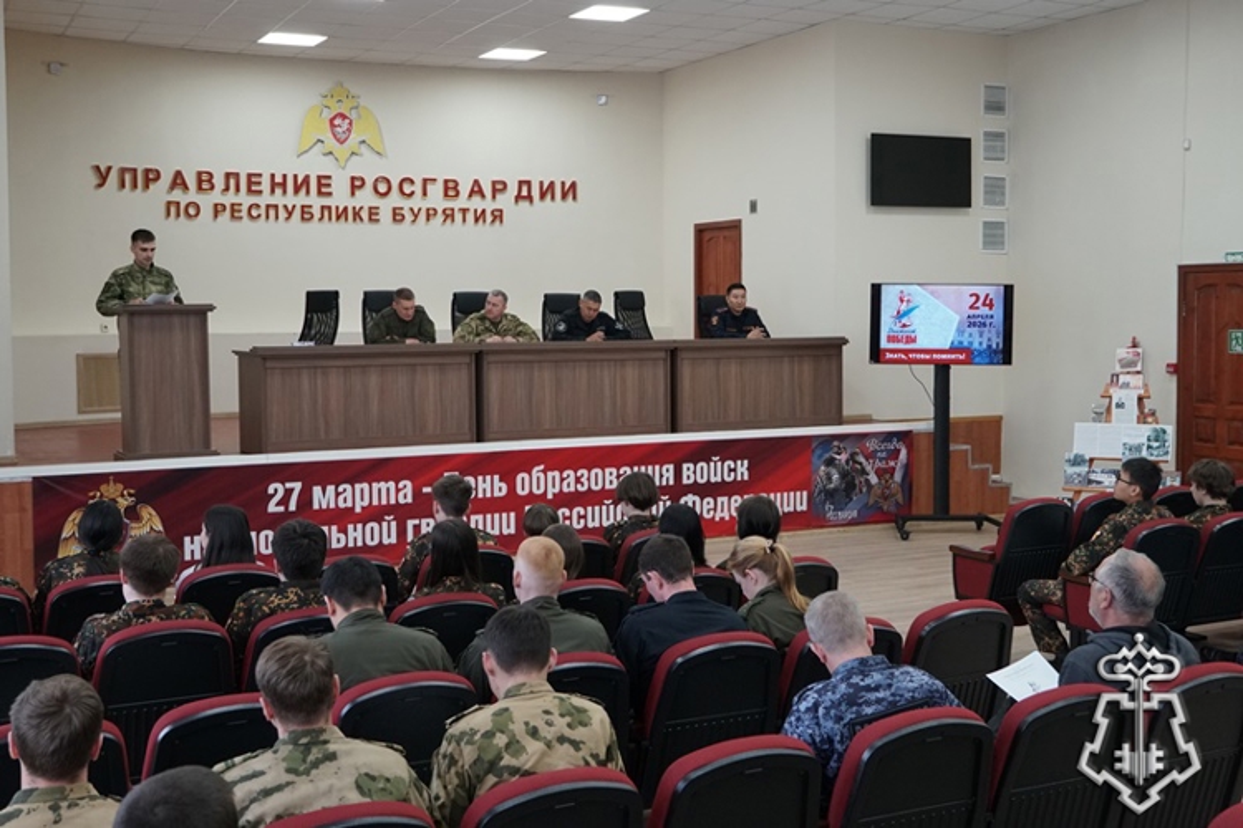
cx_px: 622
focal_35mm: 39
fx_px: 1346
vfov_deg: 34.2
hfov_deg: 49.6
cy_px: 414
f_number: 4
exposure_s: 1/160
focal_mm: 26
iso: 1250
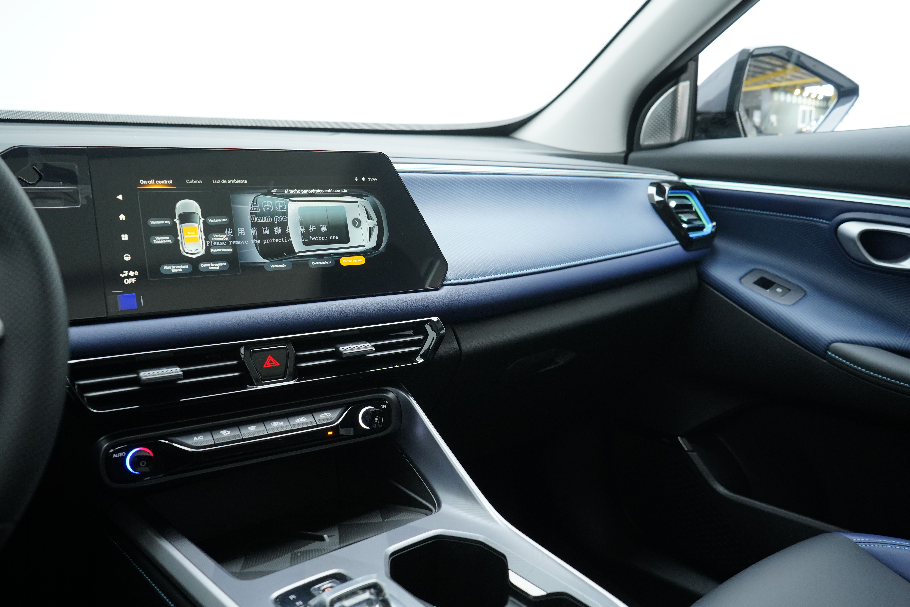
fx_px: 733
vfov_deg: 45.0
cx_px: 455
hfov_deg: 63.7
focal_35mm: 29
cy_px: 304
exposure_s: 1/50
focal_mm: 29
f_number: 5.6
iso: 2500
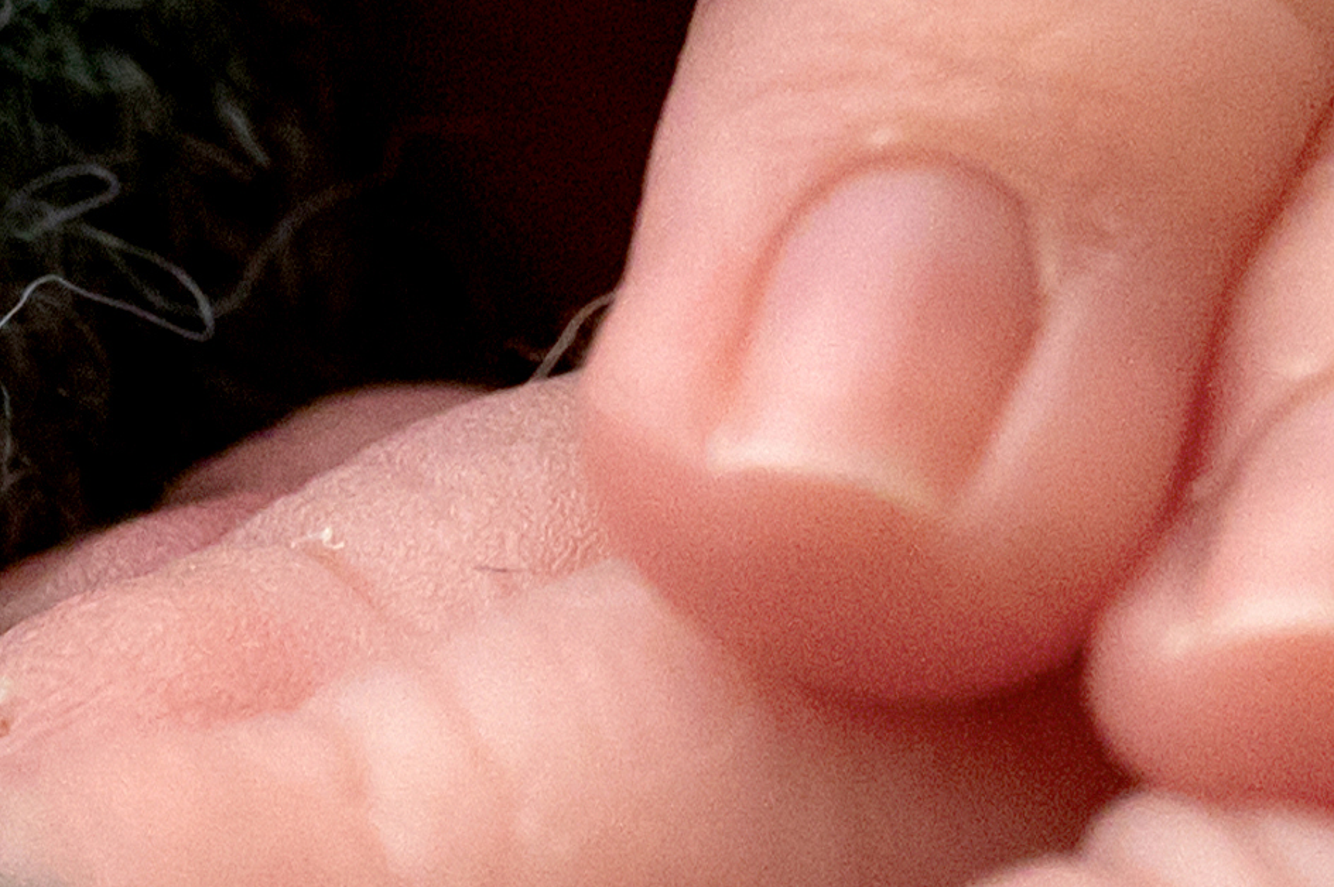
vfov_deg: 2.0
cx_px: 3109
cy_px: -1620
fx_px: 24920
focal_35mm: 673
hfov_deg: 3.0
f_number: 9
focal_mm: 105
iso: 2500
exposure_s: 1/250
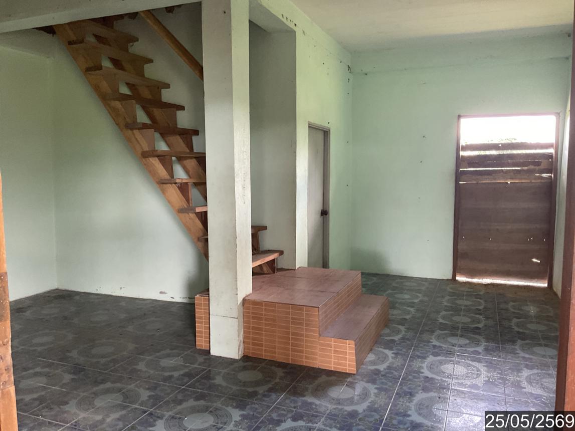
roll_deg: +1.5
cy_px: 216
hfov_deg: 61.7
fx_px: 482
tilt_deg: -5.1
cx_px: 288
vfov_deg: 48.2
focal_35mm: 29
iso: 125
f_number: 1.8
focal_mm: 3
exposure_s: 1/60
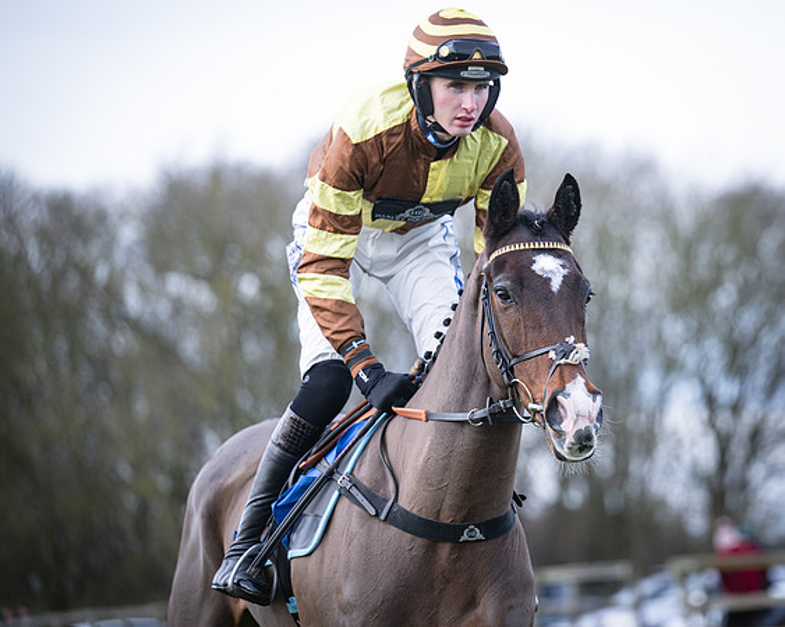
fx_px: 4630
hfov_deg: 9.7
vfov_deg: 7.8
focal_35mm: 199
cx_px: 547
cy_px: 287
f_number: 2.8
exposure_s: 1/1250
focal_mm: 145
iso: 400
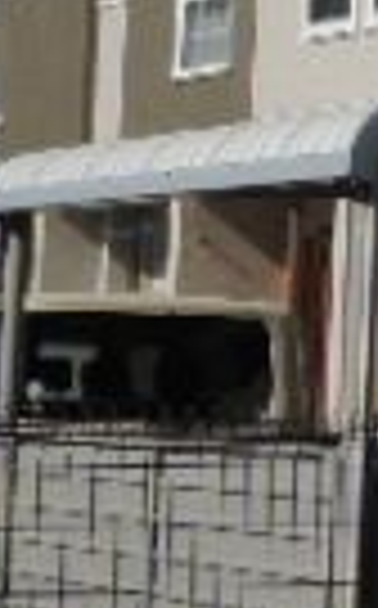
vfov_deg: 13.4
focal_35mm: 156
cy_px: 171
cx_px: 1161
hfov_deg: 7.3
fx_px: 2580
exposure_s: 1/1250
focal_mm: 5.5
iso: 100
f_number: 4.2
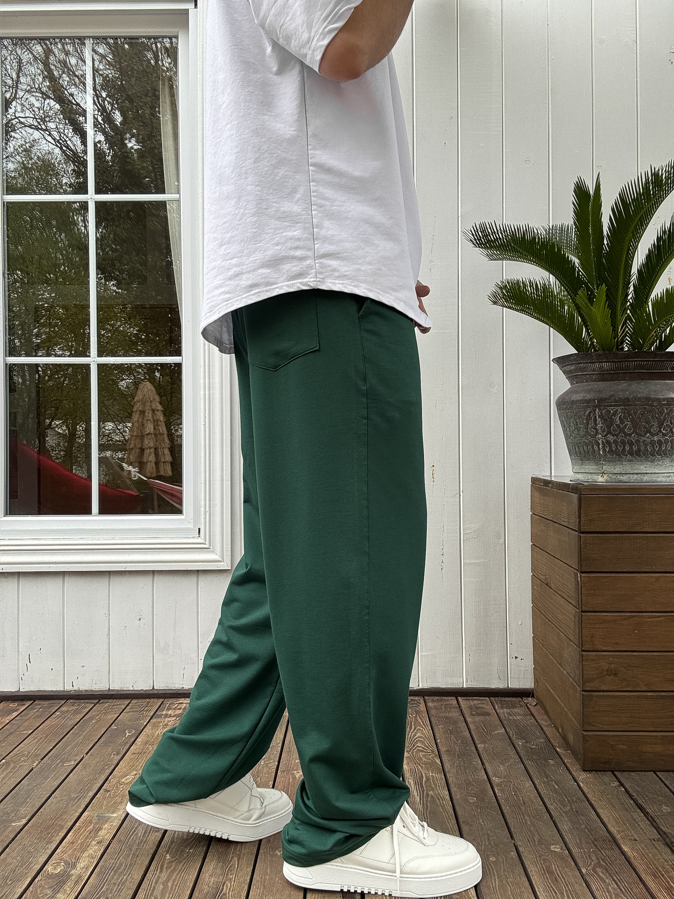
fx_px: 779
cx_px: 337
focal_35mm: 30
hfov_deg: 46.8
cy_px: 450
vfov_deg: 60.0
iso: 20
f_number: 1.9
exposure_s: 1/125
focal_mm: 2.69
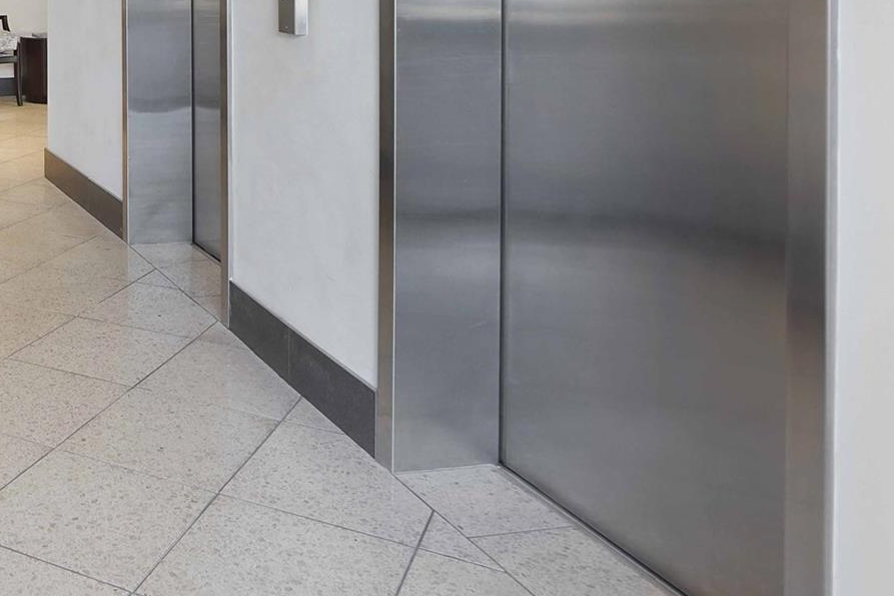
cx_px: 40
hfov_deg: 43.8
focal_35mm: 39
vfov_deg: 30.7
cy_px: -52
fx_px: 968
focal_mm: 17
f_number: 5
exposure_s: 1/200
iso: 1600
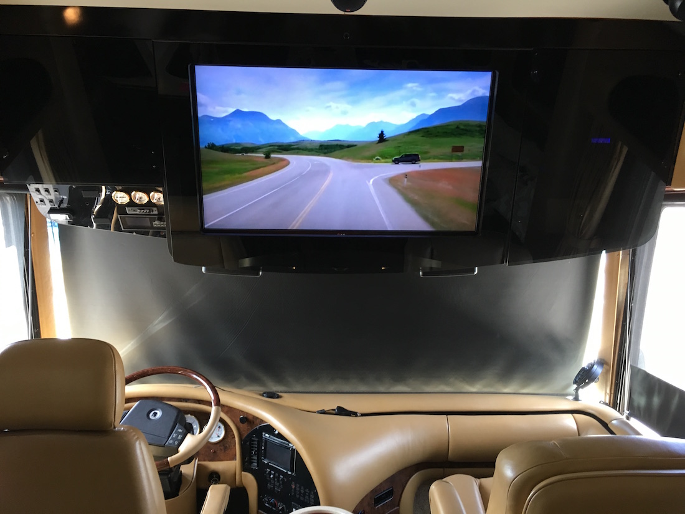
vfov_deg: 48.2
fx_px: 574
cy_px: 257
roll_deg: -0.2
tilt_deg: -4.6
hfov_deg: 61.7
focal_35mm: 29
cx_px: 342
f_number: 2.2
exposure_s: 1/30
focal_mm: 4.15
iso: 100
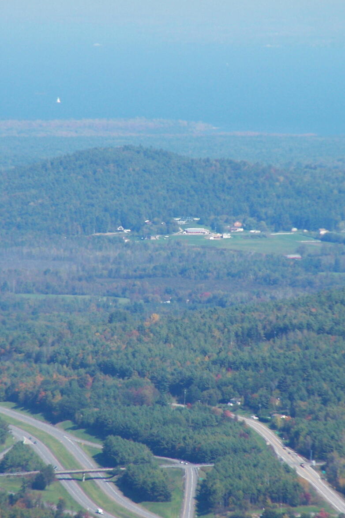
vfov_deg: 4.5
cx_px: 176
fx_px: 6612
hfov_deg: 3.0
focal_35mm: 460
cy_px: 296
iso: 80
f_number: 5
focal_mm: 63
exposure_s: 1/640
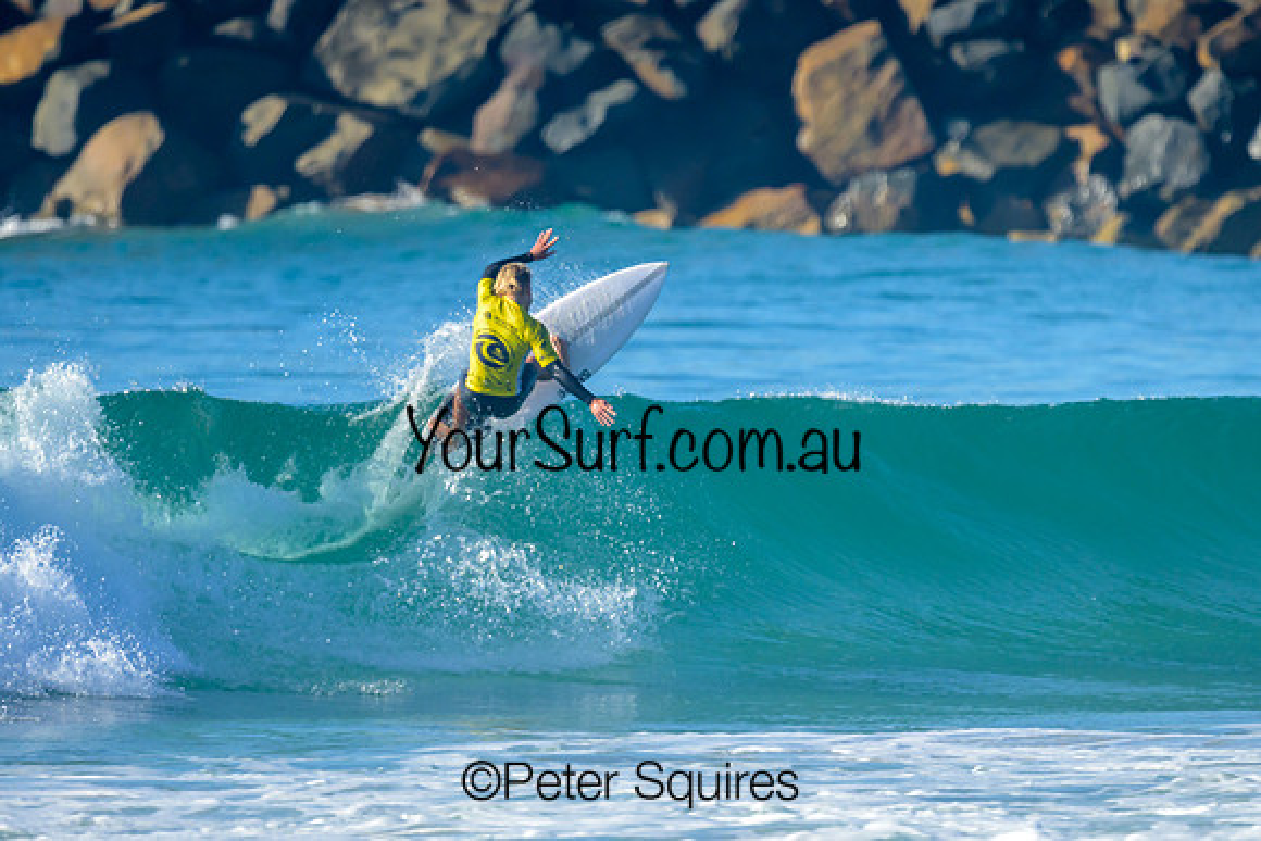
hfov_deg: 1.9
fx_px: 38502
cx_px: 598
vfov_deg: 1.3
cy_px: 487
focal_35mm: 1099
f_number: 6.3
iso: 360
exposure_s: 1/2000
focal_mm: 800
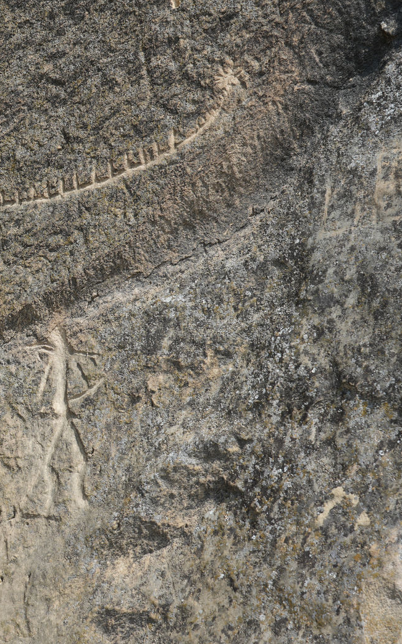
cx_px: -2
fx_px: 1262
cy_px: 322
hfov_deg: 17.7
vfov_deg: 28.6
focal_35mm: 72
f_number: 6.3
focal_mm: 46
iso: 100
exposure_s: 1/400
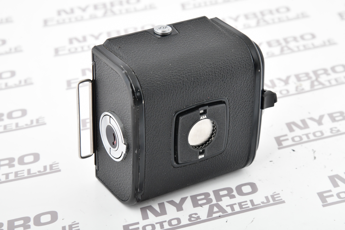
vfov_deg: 11.4
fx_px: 1150
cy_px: 115
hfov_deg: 17.1
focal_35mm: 120
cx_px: 172
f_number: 14
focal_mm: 120
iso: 3200
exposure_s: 1/200
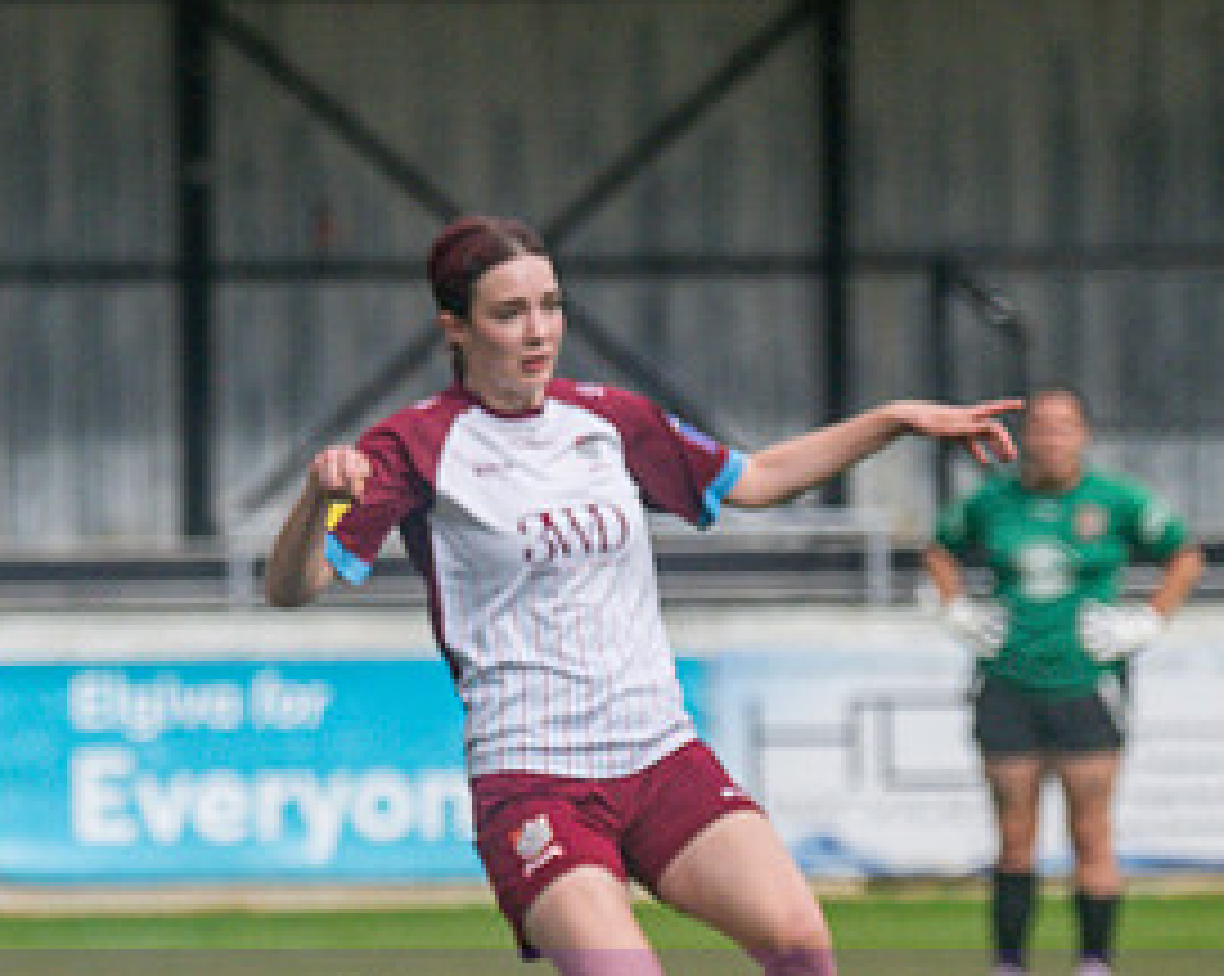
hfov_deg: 2.0
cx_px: 693
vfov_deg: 1.6
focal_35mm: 992
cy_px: 942
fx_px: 35897
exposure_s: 1/1000
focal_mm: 220
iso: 360
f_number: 4
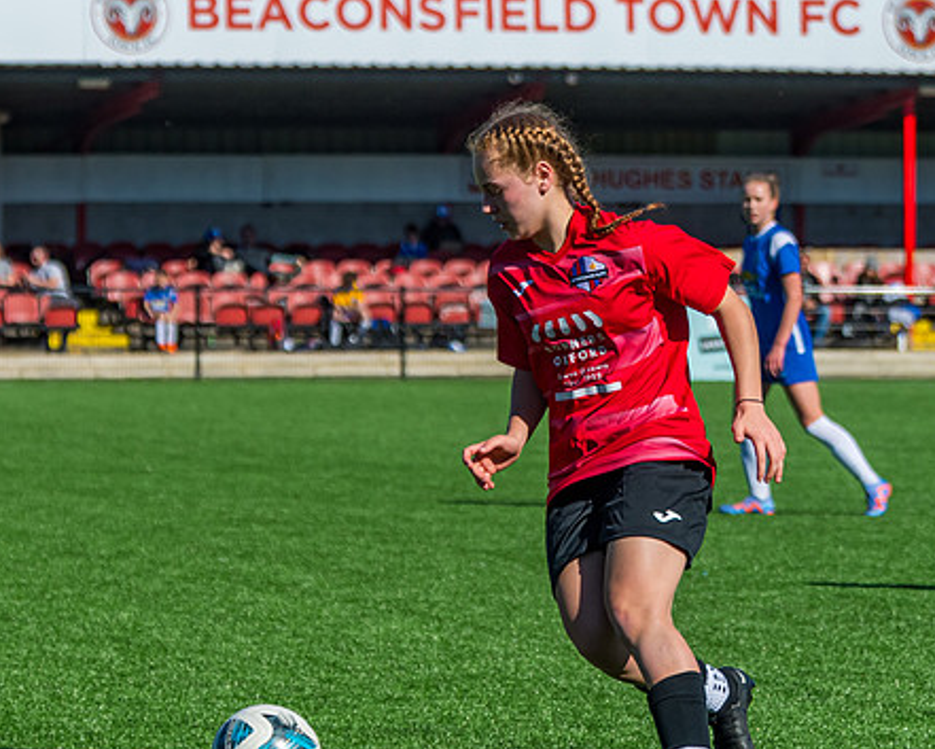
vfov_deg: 7.5
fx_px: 5729
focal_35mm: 207
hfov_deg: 9.3
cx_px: 474
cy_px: 512
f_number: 5
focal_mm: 100
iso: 400
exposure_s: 1/4000
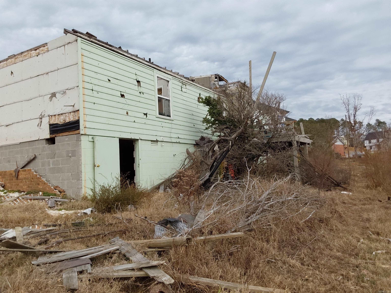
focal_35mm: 28
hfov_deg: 63.4
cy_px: 146
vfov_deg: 49.7
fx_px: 316
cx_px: 196
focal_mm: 2.91
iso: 50
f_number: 1.9
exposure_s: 1/911
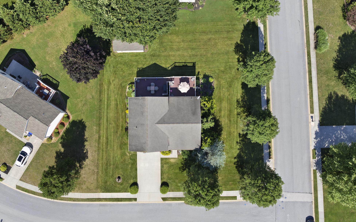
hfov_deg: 70.4
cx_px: 177
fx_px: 252
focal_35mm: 26
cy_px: 106
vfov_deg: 47.6
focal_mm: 12.29
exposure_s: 1/1250
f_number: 2.8
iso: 110
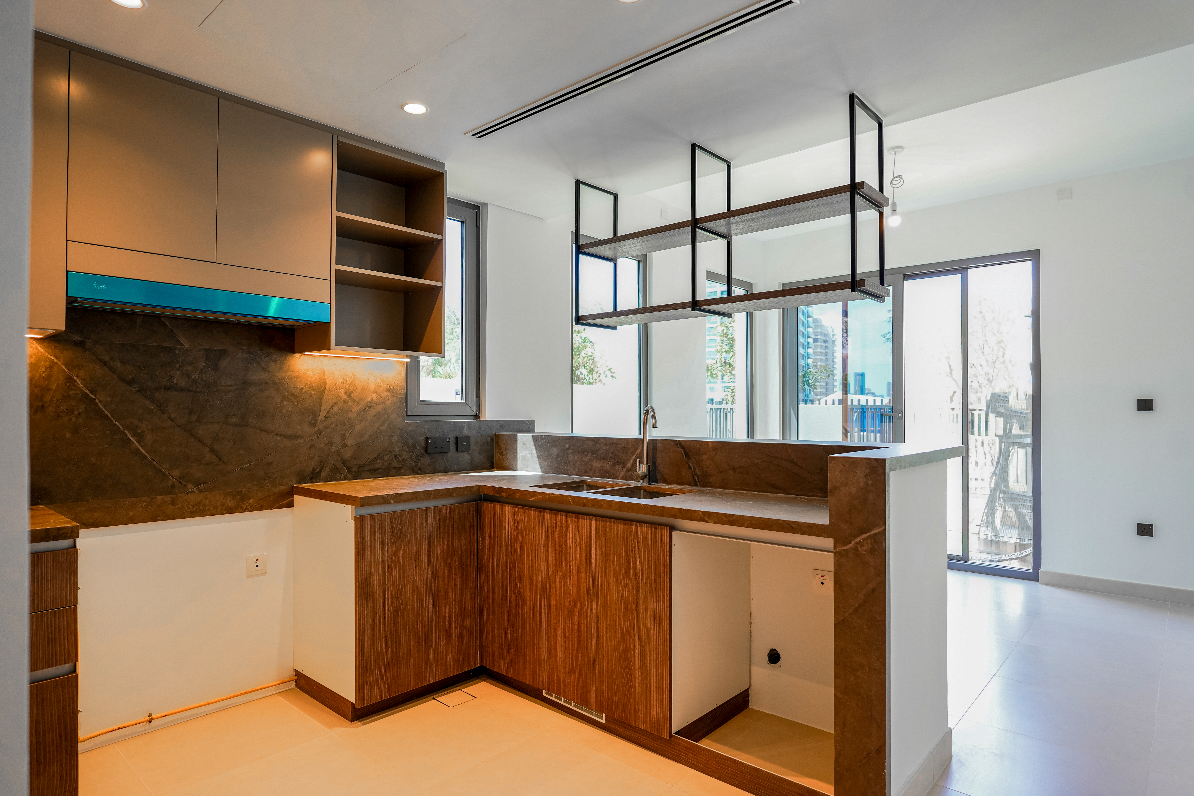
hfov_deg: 84.0
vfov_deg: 61.9
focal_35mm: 20
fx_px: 663
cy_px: 398
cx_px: 597
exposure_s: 1/30
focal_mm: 20
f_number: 4
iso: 160
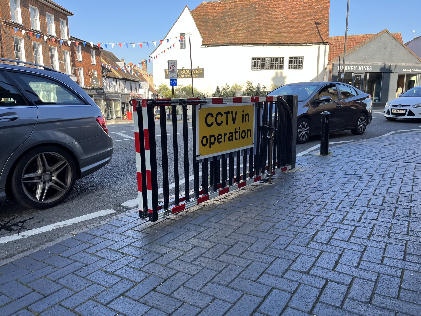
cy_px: 158
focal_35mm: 26
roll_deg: +0.8
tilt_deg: -11.9
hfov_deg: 67.3
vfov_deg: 53.1
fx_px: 316
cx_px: 210
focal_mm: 5.1
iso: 50
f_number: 1.6
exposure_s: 1/491
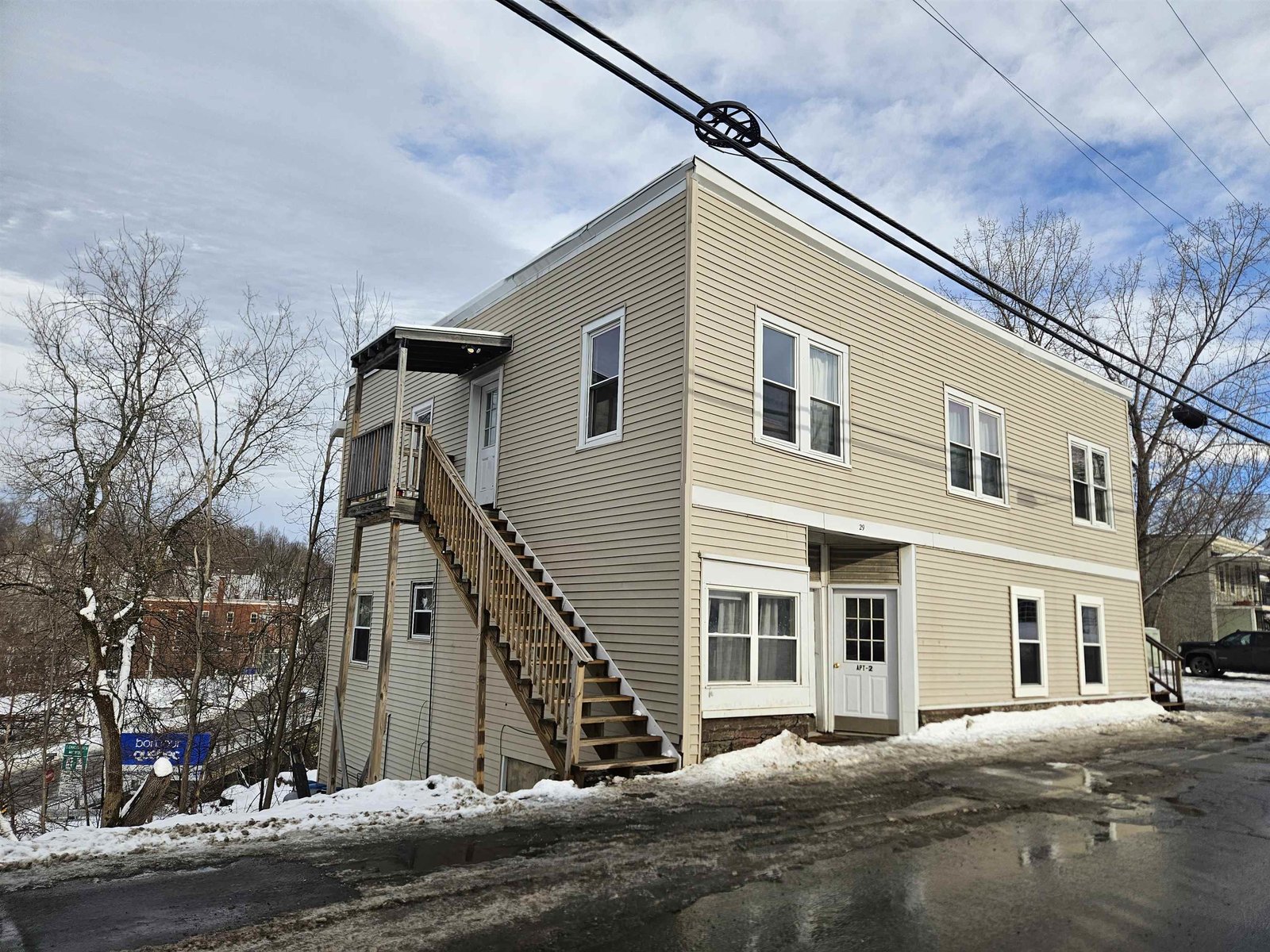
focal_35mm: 23
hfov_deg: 73.9
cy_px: 476
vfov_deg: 58.9
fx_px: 844
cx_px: 635
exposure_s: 1/2000
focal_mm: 5.4
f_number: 1.8
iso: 40
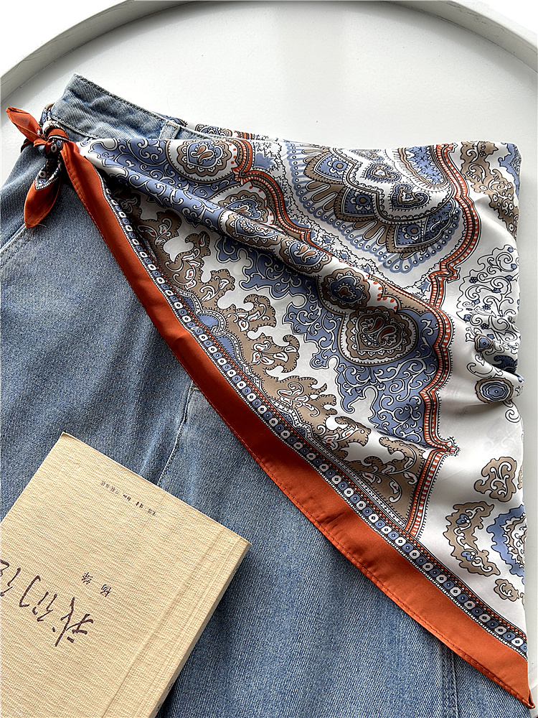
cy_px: 359
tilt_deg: -75.4
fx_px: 539
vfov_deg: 67.3
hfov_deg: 53.1
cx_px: 269
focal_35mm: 26
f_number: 1.5
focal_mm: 5.7
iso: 40
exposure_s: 1/181
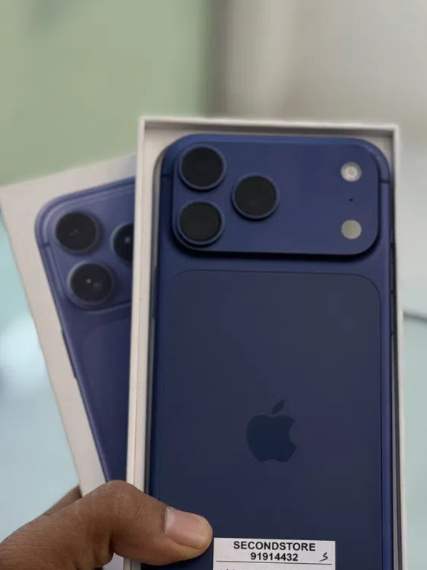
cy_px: 338
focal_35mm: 88
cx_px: 219
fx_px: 1447
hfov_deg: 16.8
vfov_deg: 22.2
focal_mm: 6.76
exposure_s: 1/598
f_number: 1.78
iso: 64
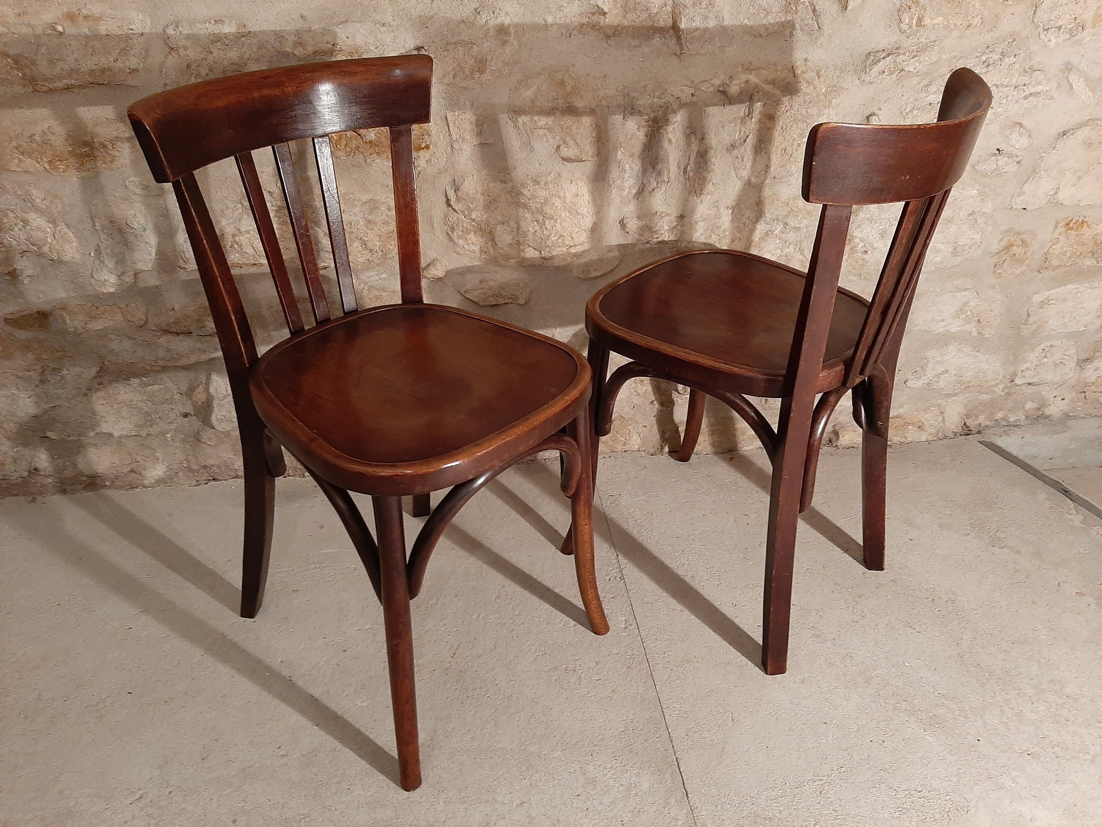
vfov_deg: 53.1
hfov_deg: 67.3
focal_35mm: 26
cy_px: 414
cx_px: 551
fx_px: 828
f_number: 1.7
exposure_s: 1/25
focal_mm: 3.93
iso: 200
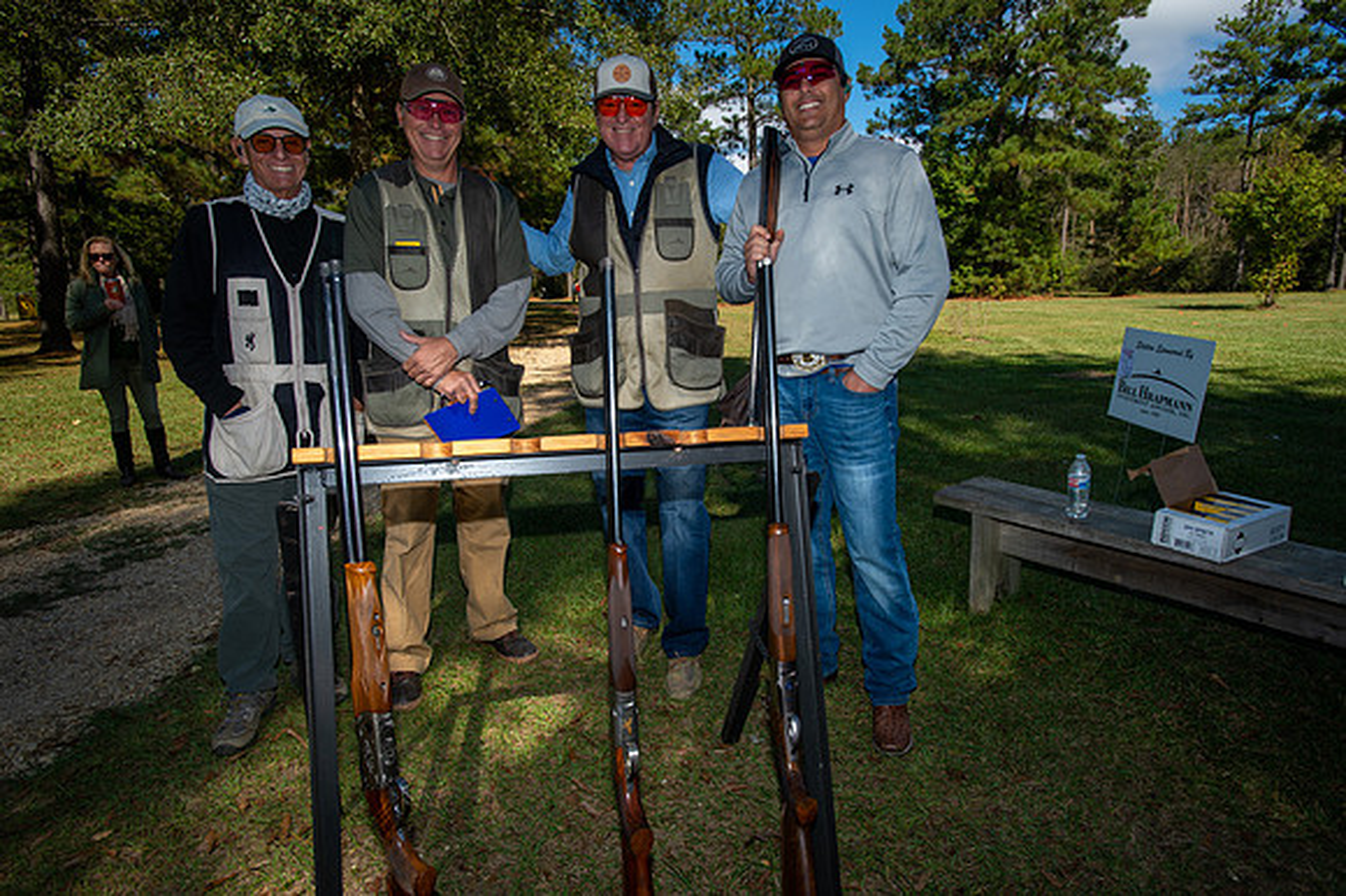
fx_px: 822
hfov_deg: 78.6
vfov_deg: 57.2
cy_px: 448
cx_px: 673
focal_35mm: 22
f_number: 5.6
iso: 80
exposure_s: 1/250
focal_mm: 22
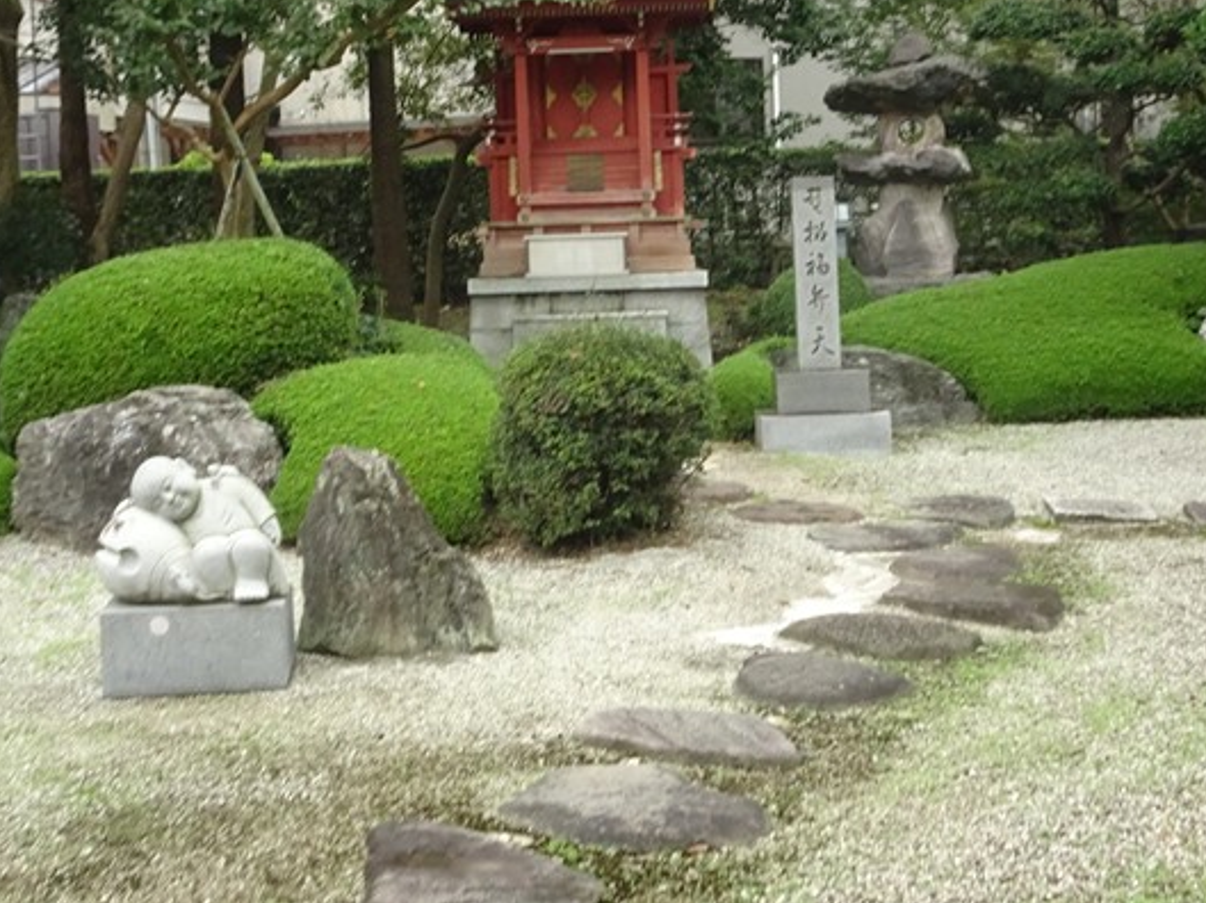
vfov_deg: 29.5
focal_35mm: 49
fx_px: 1706
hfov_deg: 38.9
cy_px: 309
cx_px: 529
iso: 400
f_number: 4
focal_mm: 6.37
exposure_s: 1/40
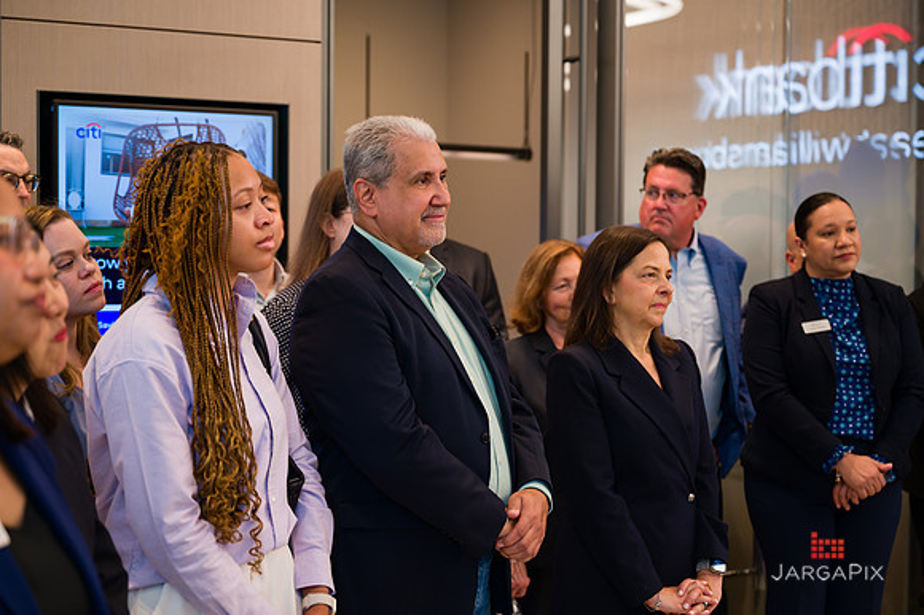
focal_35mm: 67
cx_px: 462
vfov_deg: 20.4
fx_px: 1706
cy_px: 308
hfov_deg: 30.3
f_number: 3.2
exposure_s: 1/200
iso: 400
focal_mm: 65
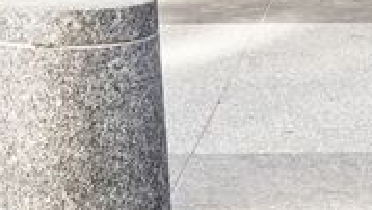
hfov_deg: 11.4
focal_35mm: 186
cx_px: 403
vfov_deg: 6.3
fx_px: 1836
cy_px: -251
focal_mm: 31
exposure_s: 1/13
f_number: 10
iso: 400
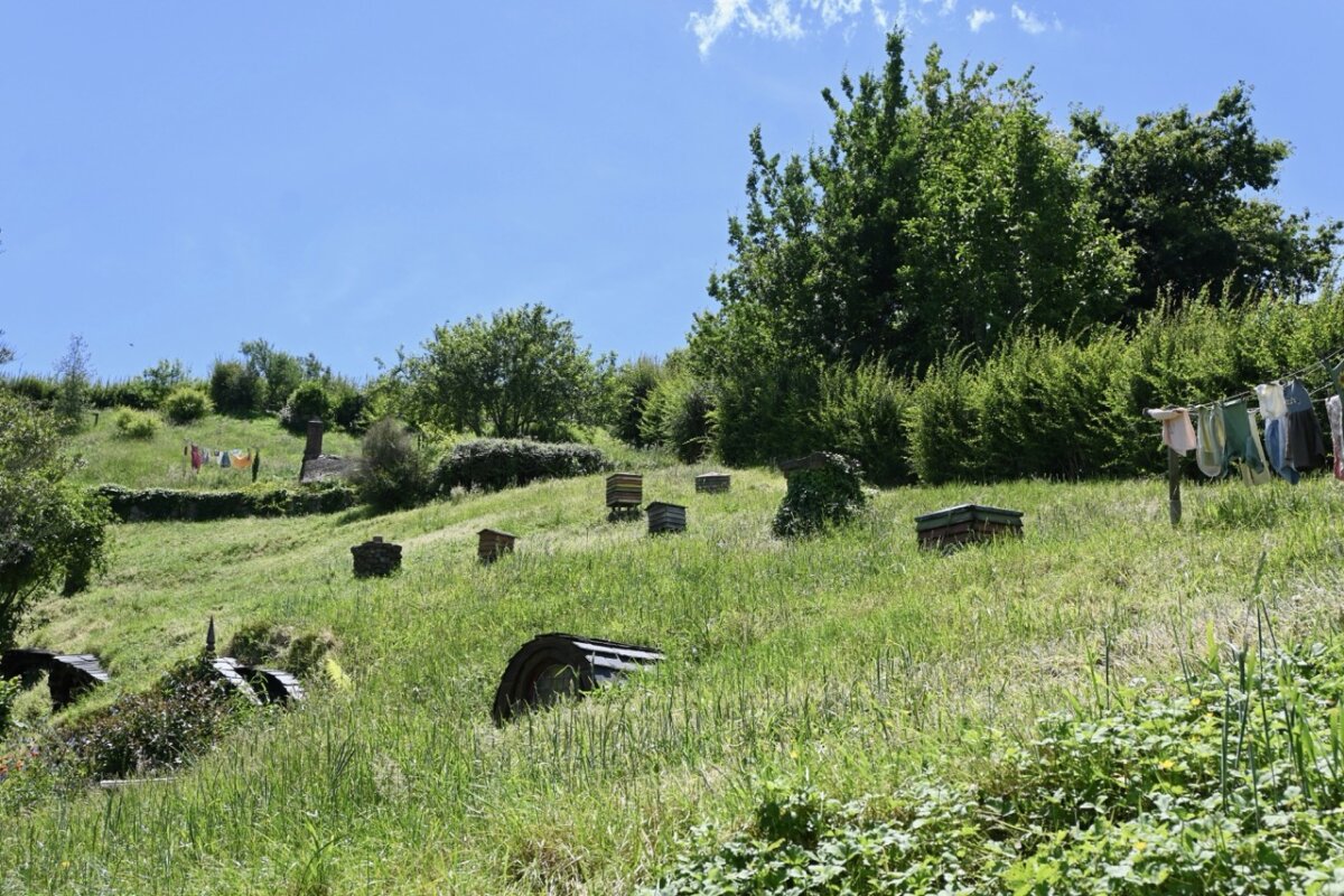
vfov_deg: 31.9
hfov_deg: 46.4
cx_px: 672
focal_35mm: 42
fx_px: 1568
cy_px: 448
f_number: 6.3
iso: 100
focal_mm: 28
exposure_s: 1/320
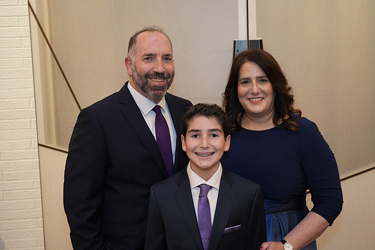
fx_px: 448
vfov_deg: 31.2
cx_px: 188
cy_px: 125
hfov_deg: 45.4
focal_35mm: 43
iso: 640
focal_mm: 43
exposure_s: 1/80
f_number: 4
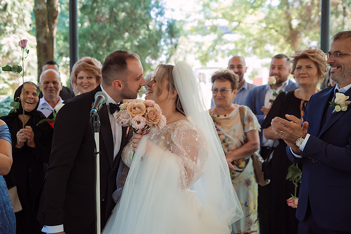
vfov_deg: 24.2
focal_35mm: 56
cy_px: 111
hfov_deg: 35.6
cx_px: 164
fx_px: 547
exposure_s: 1/200
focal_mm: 52
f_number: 3.2
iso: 640
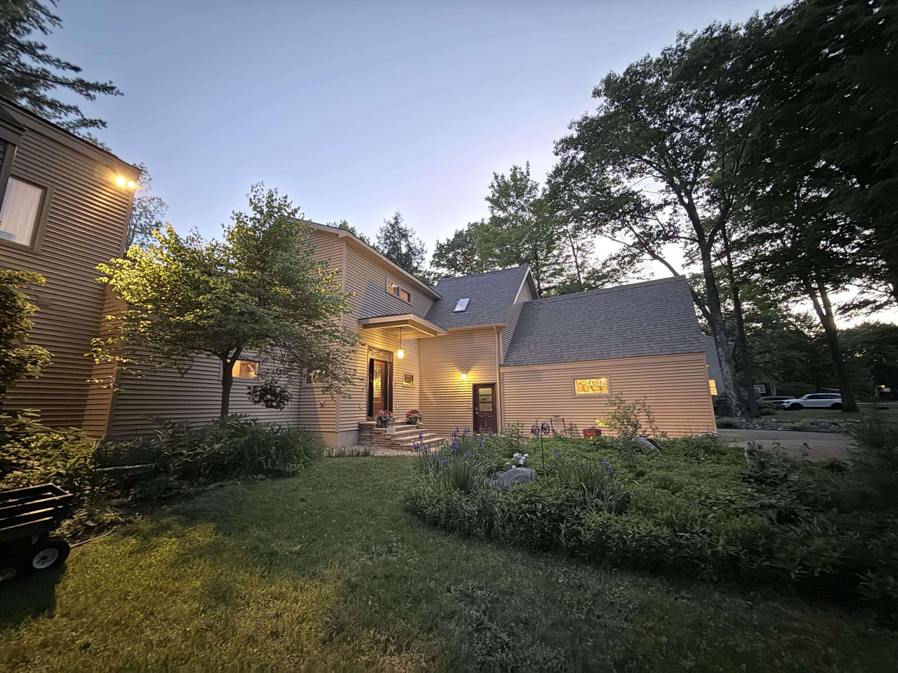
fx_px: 363
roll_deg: +1.1
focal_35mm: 14
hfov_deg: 102.1
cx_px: 449
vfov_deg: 85.7
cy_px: 336
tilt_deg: +13.3
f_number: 2.2
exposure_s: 1/20
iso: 500
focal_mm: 2.22
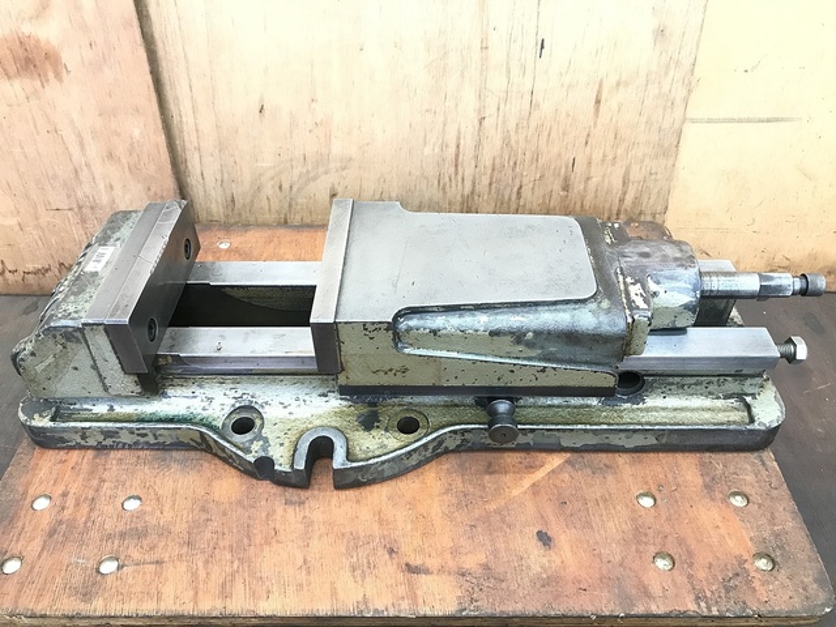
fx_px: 676
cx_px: 418
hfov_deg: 63.4
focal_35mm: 28
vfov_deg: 49.7
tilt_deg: -41.7
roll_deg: +1.0
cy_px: 314
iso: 80
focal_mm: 3.99
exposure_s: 1/15
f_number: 1.8
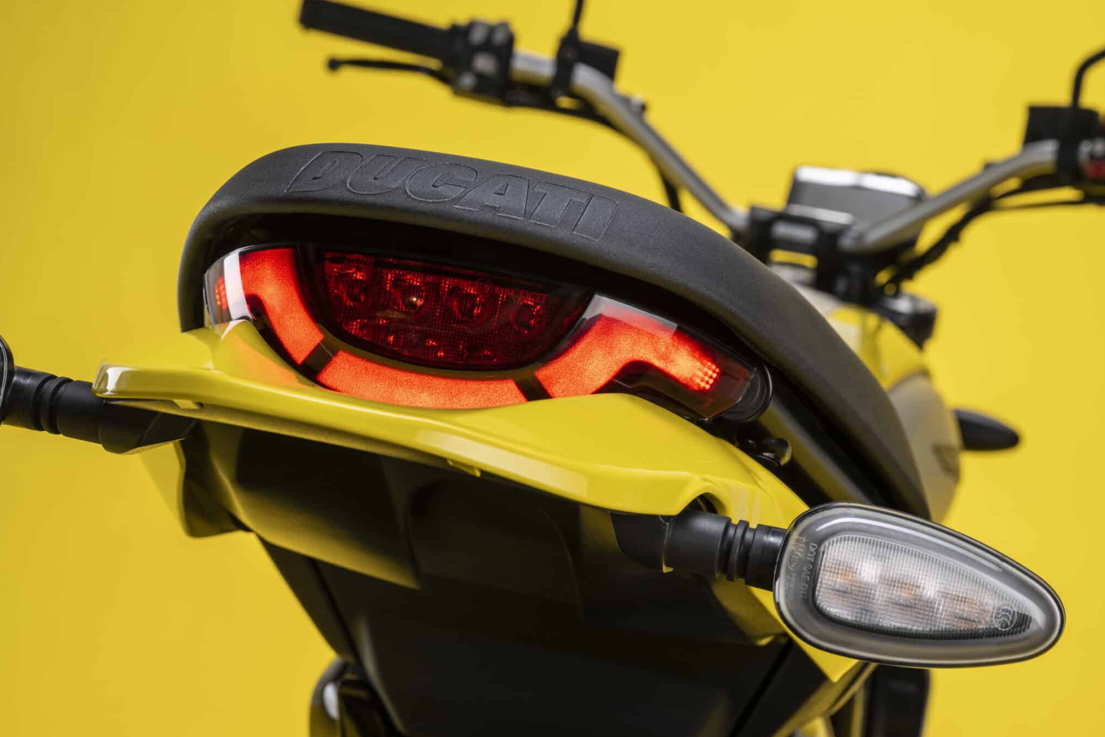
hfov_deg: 30.5
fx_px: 2026
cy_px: 369
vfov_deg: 20.6
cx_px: 550
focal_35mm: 66
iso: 100
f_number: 11
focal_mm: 65
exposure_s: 1/100
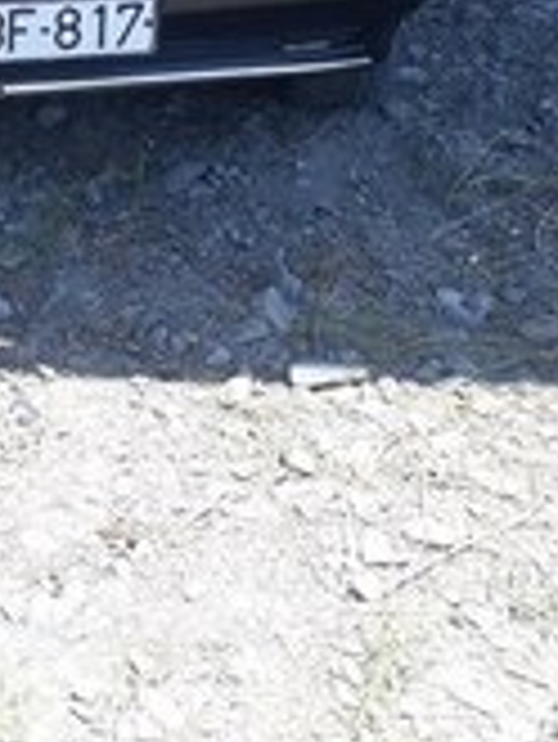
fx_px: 1739
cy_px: -189
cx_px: 32
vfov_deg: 22.0
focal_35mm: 81
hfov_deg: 17.9
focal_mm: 3.6
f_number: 1.9
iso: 40
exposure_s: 1/476
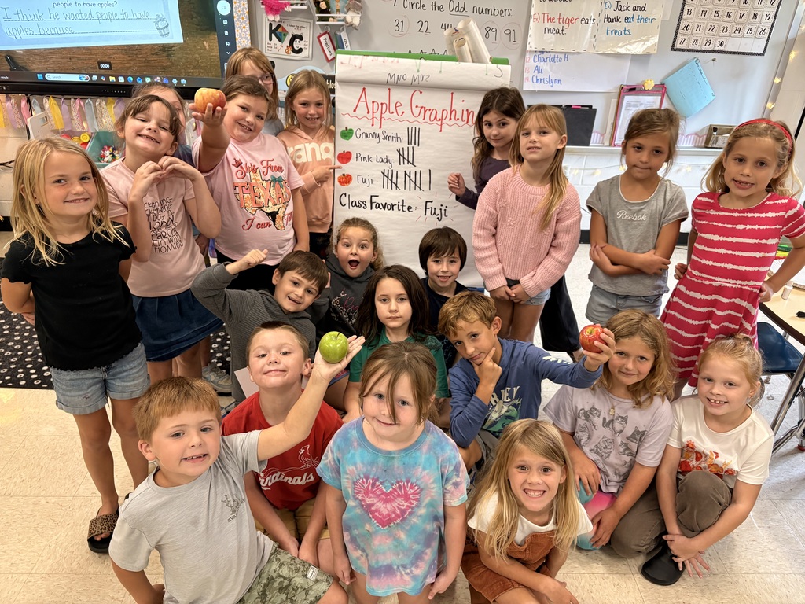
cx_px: 402
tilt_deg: -29.2
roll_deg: -1.6
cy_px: 302
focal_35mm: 26
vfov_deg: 53.1
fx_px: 605
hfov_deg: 67.3
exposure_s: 1/60
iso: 250
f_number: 1.6
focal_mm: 5.96
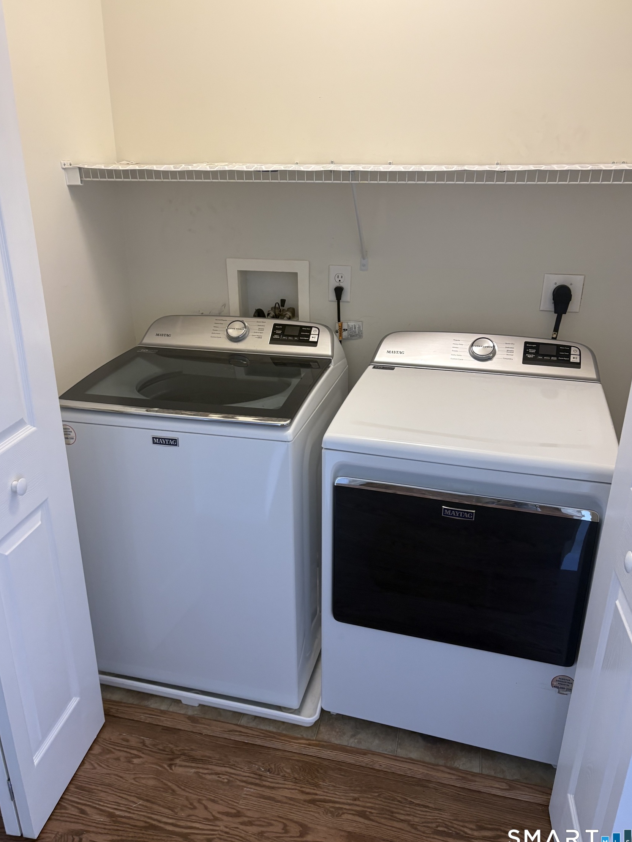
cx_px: 312
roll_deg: +1.2
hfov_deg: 51.3
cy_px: 417
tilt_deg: -18.6
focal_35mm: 27
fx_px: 657
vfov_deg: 65.3
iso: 125
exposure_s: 1/60
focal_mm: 5.96
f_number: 1.6
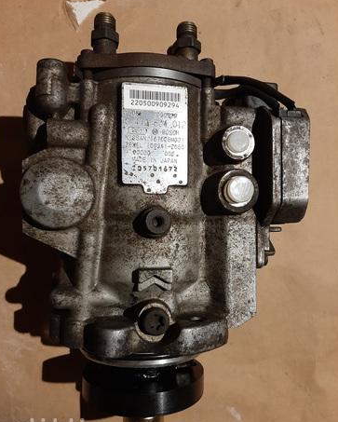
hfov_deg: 51.6
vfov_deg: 62.1
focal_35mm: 28
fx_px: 350
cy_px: 226
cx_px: 166
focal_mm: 3.93
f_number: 1.7
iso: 160
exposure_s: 1/25
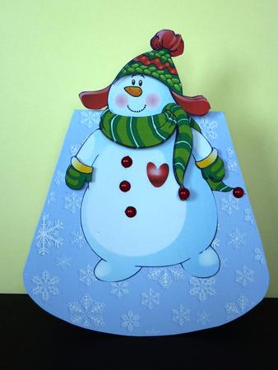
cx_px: 139
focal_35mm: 63
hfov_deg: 23.3
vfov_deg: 30.7
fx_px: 674
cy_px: 185
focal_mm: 10.3
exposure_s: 1/40
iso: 160
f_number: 4
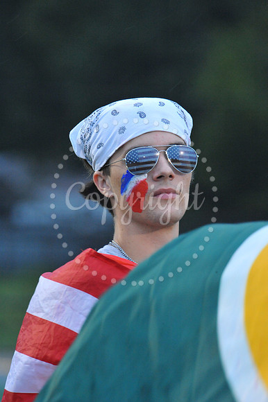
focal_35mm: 500
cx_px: 134
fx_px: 5590
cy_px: 201
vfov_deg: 4.1
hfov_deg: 2.7
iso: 5000
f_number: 13
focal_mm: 500
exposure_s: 1/160
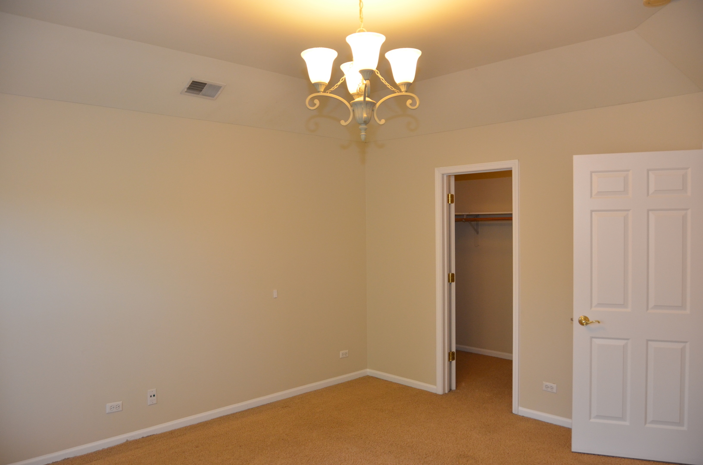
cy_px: 232
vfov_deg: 47.7
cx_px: 352
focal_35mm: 27
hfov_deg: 67.5
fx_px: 526
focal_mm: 18
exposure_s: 1/60
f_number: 4
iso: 720
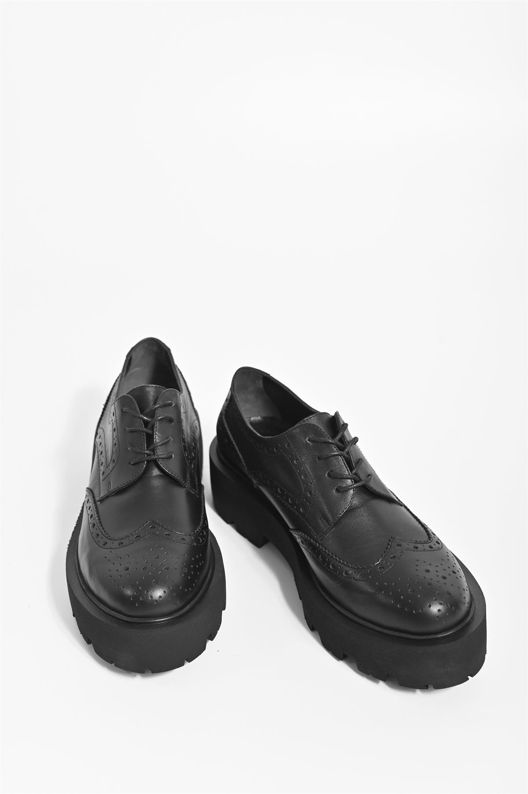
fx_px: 1035
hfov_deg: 28.6
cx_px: 264
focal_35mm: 47
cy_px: 397
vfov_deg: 41.9
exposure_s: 1/160
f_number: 7.1
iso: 125
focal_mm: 47
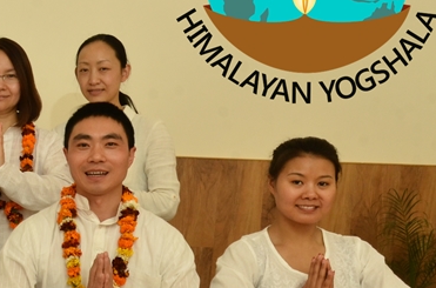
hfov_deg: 20.9
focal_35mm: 89
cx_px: -126
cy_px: 220
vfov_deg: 15.2
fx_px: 1075
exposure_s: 1/125
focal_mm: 22
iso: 640
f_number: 14
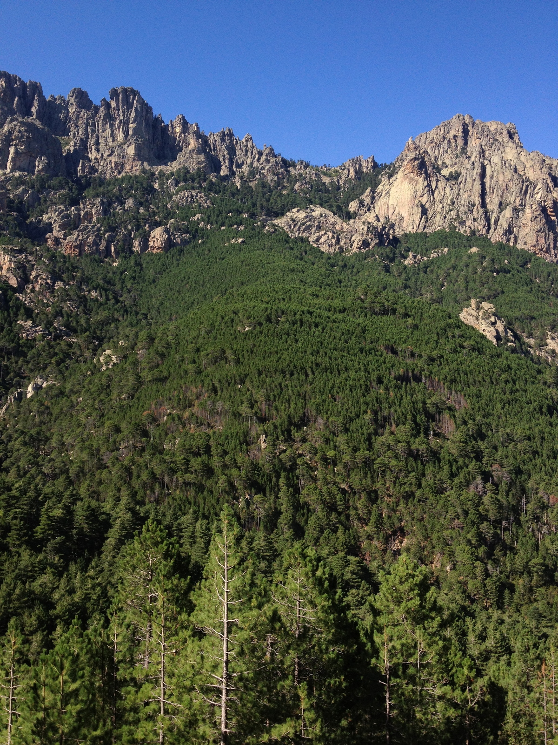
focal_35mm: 35
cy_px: 372
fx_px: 752
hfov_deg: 40.7
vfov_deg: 52.6
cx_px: 279
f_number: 2.4
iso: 64
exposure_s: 1/1453
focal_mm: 4.28
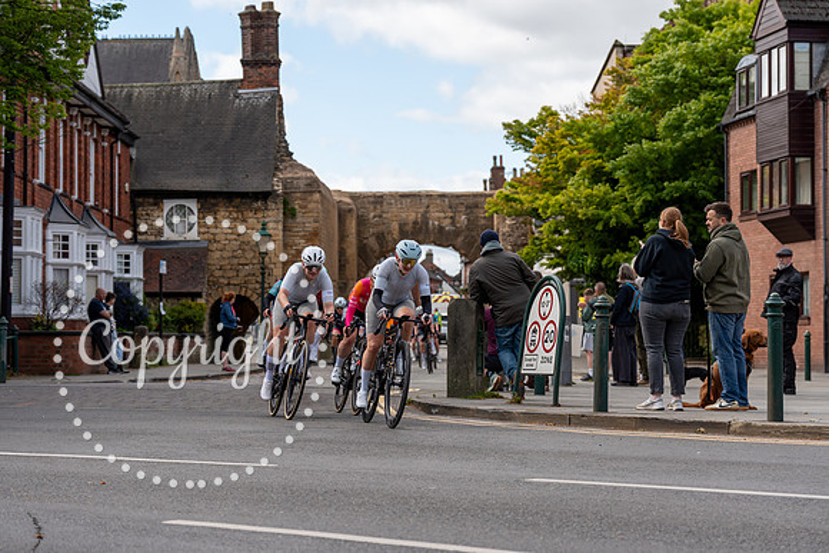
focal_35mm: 81
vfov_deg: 16.9
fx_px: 1866
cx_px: 414
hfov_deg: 25.1
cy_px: 276
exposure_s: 1/1000
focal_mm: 81
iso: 200
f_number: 4
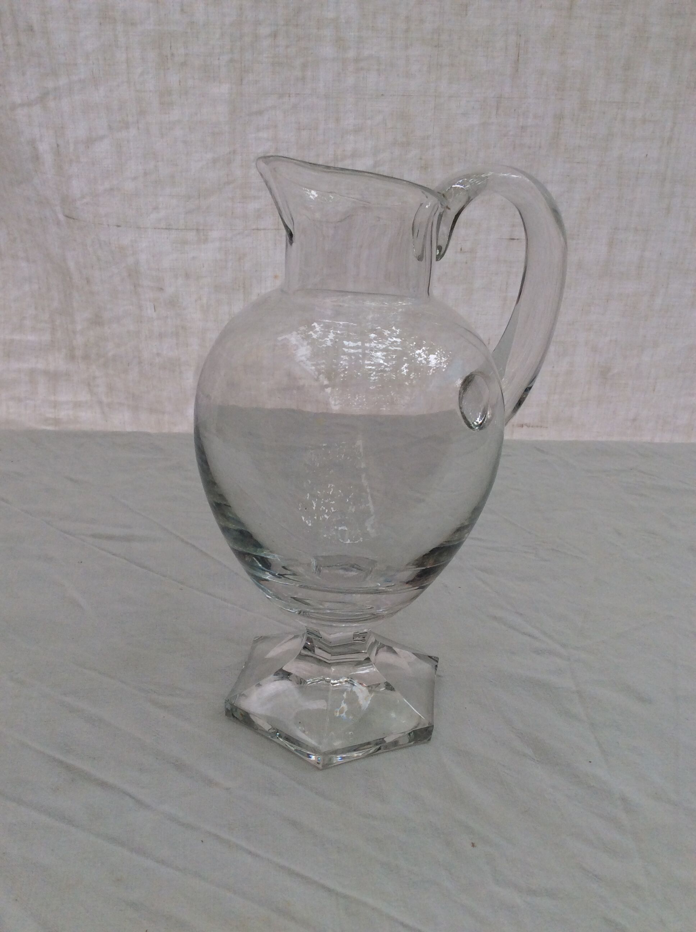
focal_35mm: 32
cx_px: 348
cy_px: 466
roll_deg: -1.4
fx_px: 860
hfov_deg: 44.1
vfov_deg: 56.9
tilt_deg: -23.7
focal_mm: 3.3
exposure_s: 1/100
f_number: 2.4
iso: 32
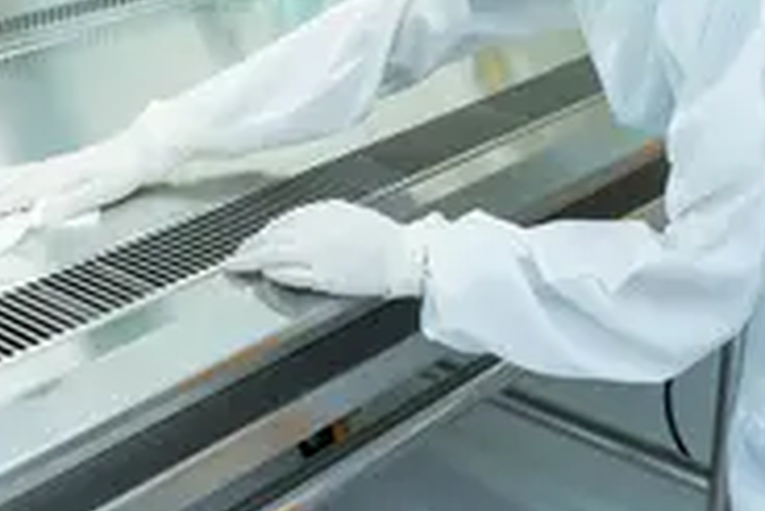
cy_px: -4
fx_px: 1552
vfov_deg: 18.2
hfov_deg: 27.6
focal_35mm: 73
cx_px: 312
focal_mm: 35
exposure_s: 1/20
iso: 800
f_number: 9
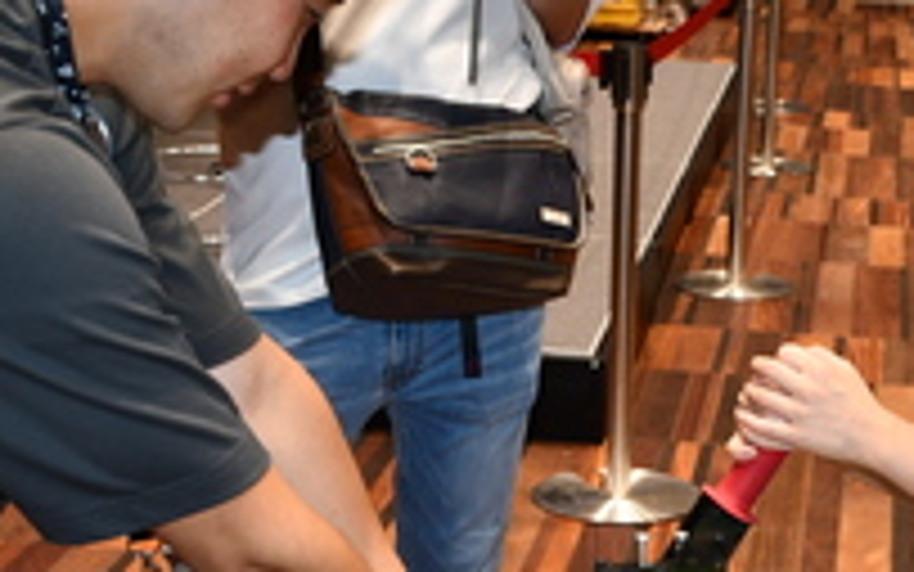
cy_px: 658
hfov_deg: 21.9
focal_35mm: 92
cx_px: 851
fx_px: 2292
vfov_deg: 13.9
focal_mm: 20
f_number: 3.5
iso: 400
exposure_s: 1/60
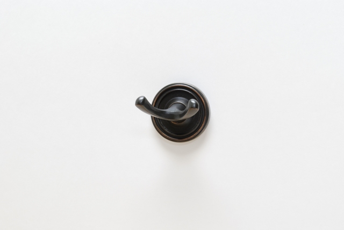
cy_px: 115
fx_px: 789
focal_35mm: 82
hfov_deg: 24.6
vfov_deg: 16.6
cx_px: 172
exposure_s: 3
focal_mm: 55
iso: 100
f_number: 18
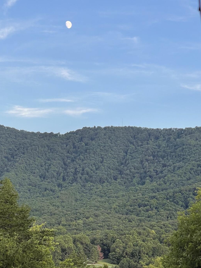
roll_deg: -2.1
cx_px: 89
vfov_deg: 21.0
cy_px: 169
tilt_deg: +5.0
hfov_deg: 15.9
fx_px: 720
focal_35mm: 93
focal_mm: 7.5
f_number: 2.2
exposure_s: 1/144
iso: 20
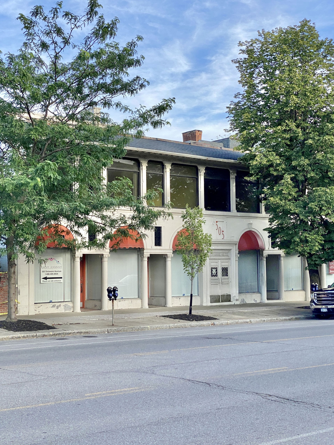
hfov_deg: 28.0
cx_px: 167
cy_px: 222
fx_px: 669
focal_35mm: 52
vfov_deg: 36.8
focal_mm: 6
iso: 20
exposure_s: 1/505
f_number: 2
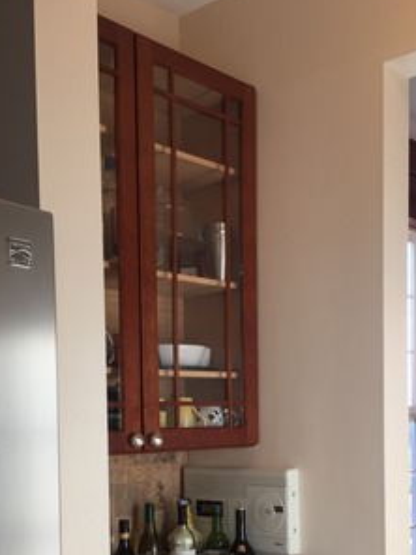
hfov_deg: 30.8
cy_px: 439
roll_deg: +0.3
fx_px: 753
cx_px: 257
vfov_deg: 39.0
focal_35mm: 47
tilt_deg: -0.9
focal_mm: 4.15
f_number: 2.2
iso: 40
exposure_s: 1/120
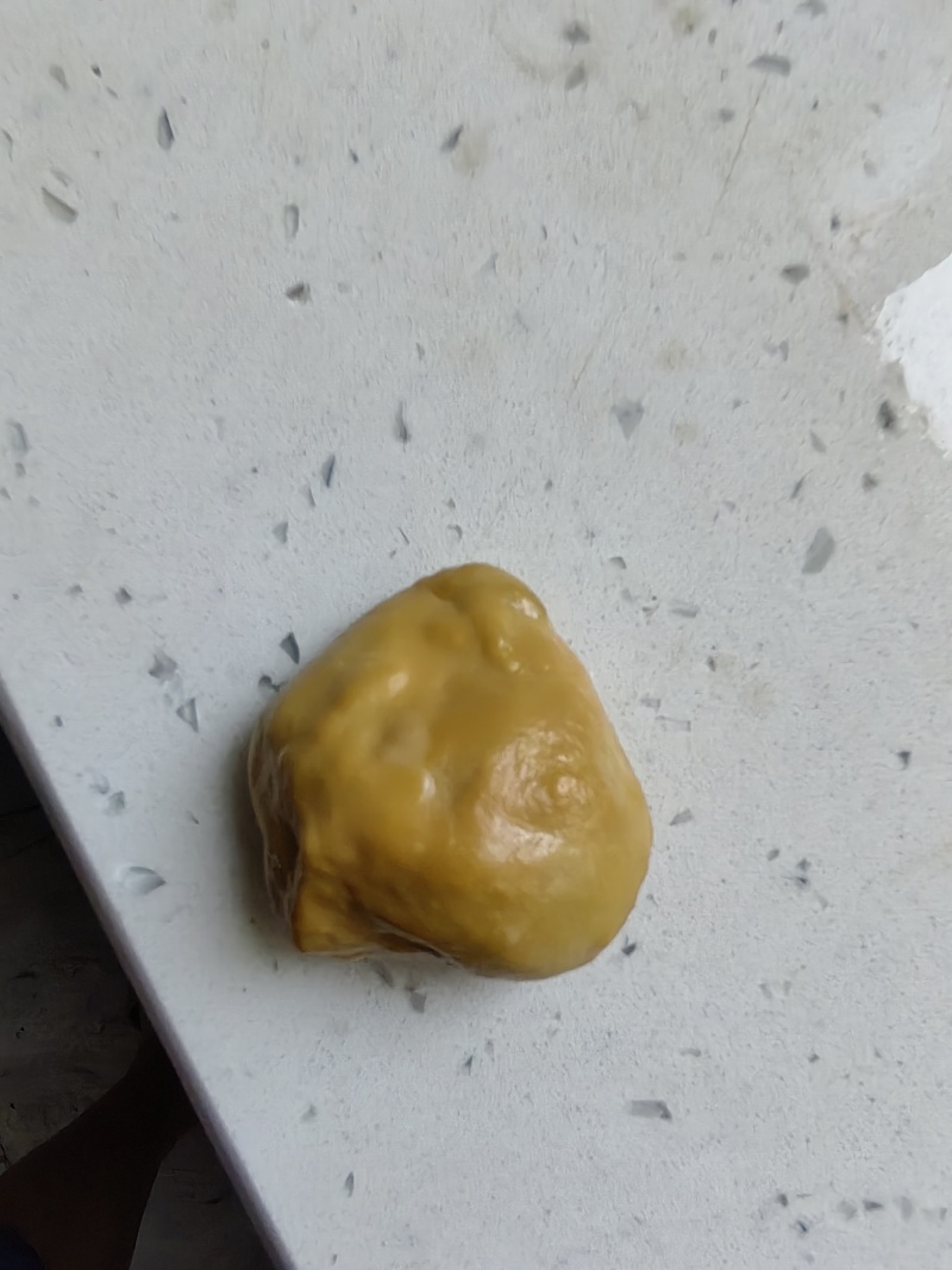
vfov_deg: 65.3
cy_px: 635
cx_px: 476
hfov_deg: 51.3
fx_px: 990
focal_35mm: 27
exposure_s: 1/100
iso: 125
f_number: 2.2
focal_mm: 1.68
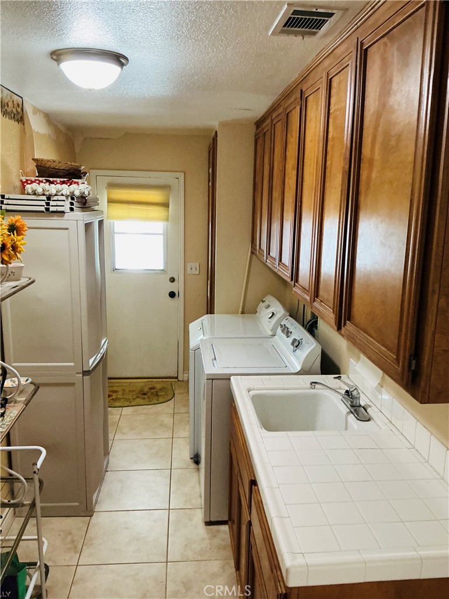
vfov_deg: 61.7
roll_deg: -0.1
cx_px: 224
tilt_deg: -11.4
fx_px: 502
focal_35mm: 29
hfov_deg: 48.2
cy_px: 300
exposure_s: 1/60
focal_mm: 3
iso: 250
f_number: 1.8
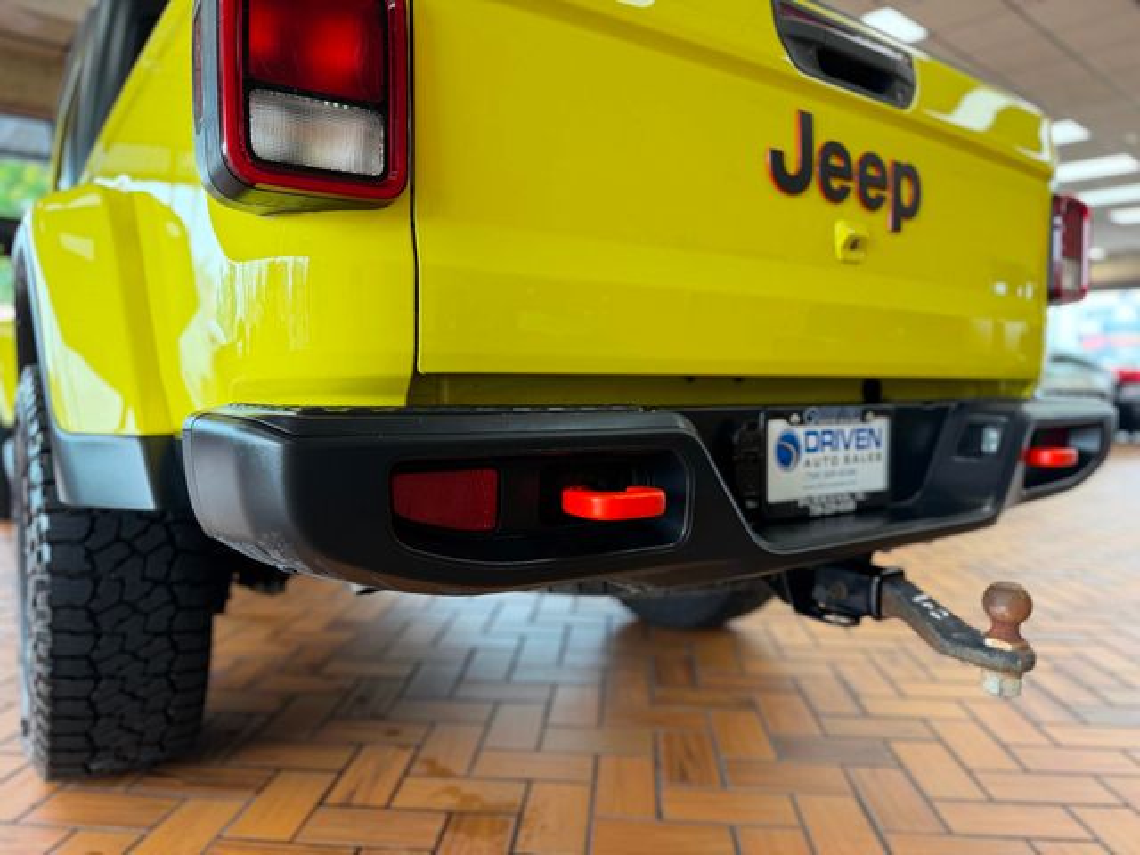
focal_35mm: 24
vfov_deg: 56.8
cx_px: 570
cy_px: 428
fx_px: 790
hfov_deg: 71.6
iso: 100
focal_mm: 6.76
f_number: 1.78
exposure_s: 1/155
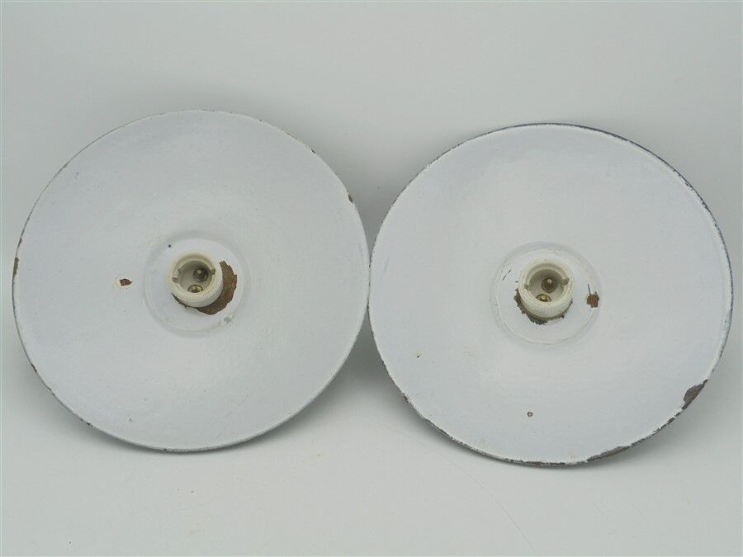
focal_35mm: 49
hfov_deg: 38.9
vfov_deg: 29.7
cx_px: 372
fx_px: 1052
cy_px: 278
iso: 100
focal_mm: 8.9
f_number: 4.8
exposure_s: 1/50
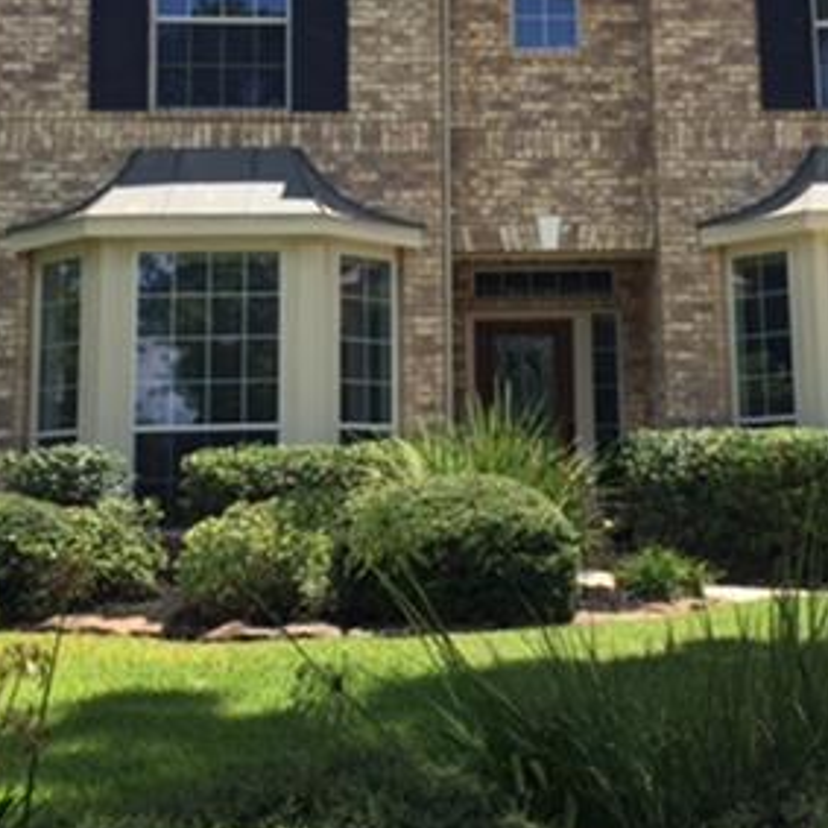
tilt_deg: +9.0
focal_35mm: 58
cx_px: 614
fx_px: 1570
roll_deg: +0.6
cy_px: 252
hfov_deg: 29.1
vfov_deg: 29.3
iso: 32
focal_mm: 4.15
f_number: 2.2
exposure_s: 1/1041
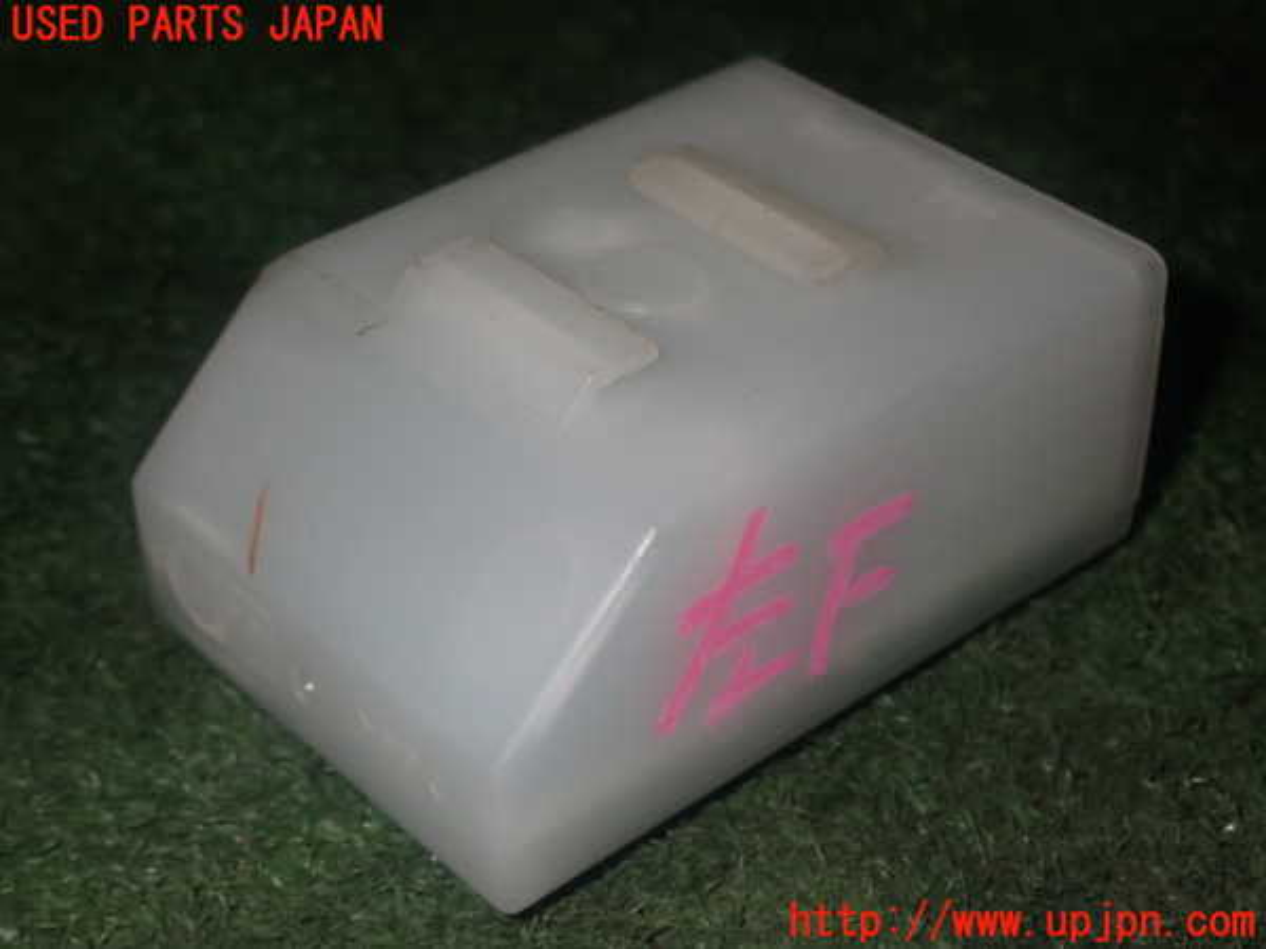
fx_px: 2450
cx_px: 633
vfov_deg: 21.9
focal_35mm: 67
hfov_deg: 29.0
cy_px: 474
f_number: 11
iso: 250
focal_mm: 11.88
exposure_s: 1/60
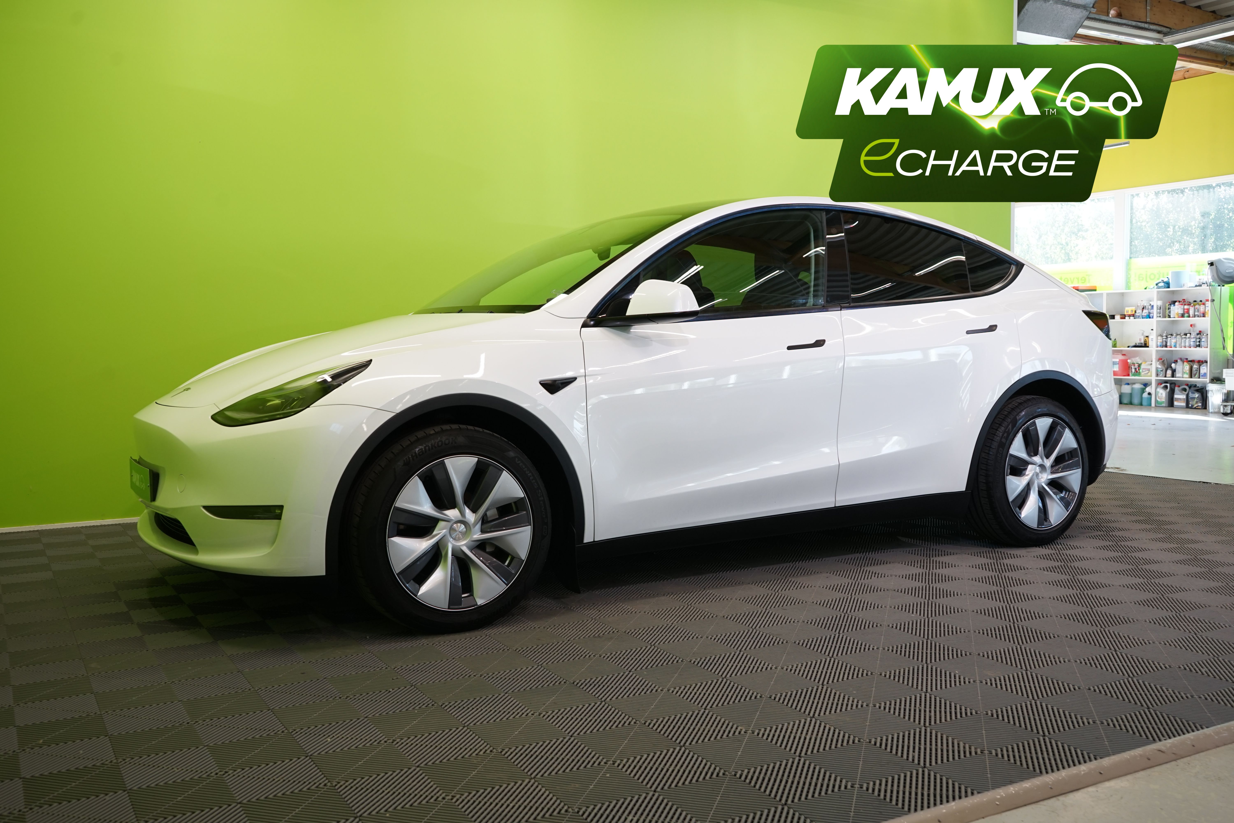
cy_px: 412
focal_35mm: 32
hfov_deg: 58.7
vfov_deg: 41.1
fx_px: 1097
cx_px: 617
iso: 500
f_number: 6.3
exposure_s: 1/40
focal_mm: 32
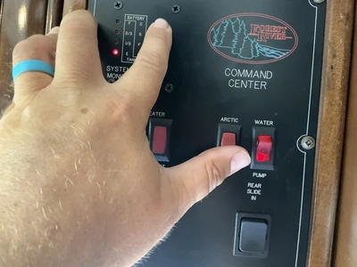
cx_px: 178
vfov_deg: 48.2
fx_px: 299
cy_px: 134
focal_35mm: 29
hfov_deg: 61.7
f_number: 1.8
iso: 320
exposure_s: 1/34
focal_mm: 3
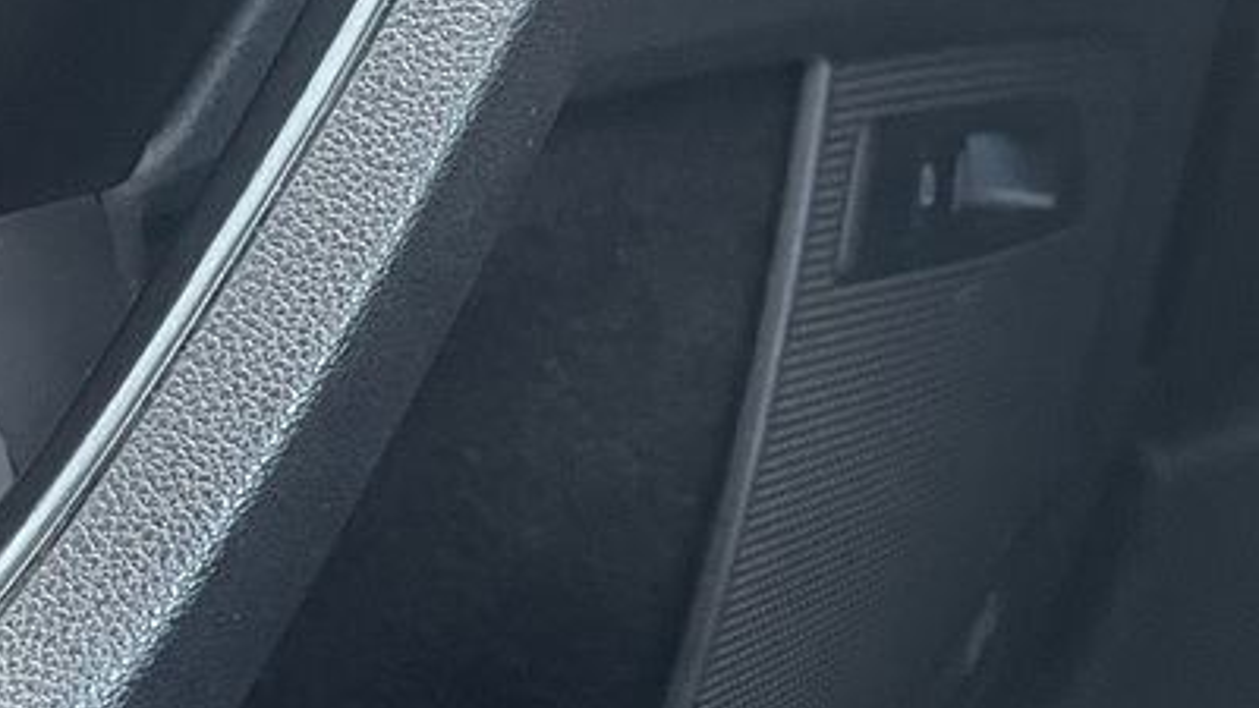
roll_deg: +0.4
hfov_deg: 20.4
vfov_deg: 11.4
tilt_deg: -36.7
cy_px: -337
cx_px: 79
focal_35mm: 102
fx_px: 3405
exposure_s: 1/60
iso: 200
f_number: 1.6
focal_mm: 4.2
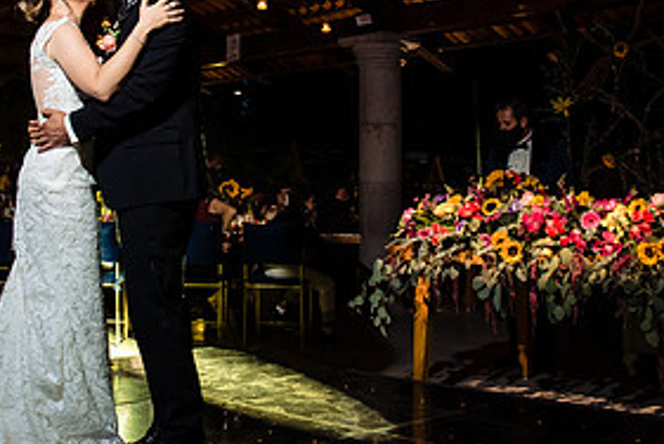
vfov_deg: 26.2
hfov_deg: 38.7
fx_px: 942
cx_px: 269
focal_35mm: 51
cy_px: 103
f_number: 7.1
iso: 2000
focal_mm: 24
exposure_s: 1/60
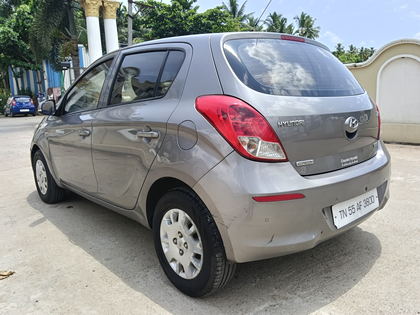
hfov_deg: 65.3
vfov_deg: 51.4
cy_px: 158
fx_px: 328
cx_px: 210
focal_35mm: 27
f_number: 1.8
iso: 50
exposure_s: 1/303
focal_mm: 3.98
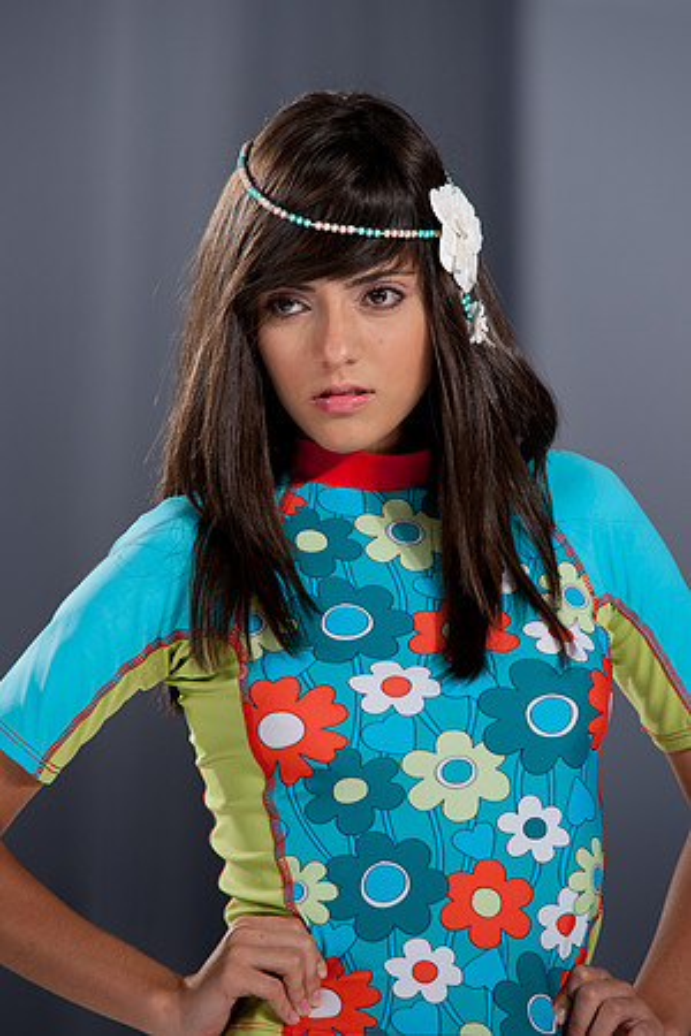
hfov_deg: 6.9
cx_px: 346
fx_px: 5758
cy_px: 518
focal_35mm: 200
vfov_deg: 10.3
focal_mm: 200
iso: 200
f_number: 5
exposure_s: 1/125
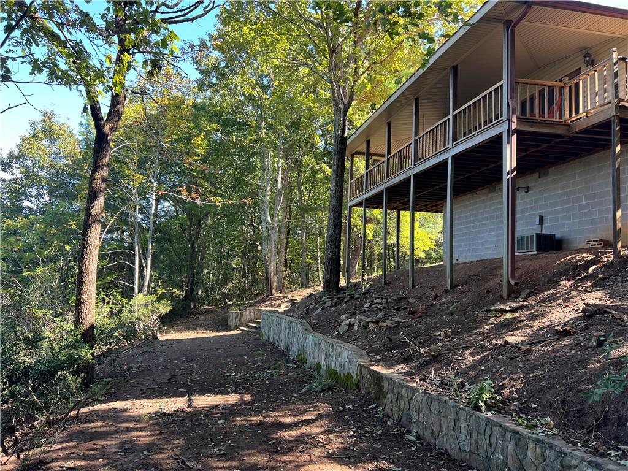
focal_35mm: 26
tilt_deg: +9.0
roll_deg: -3.9
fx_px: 472
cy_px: 236
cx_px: 314
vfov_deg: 53.1
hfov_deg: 67.3
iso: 40
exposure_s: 1/180
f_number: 1.5
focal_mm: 5.7
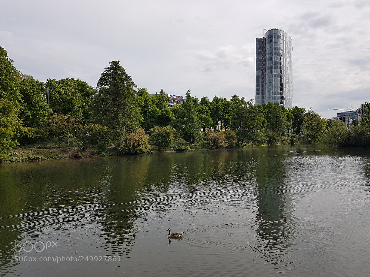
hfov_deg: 67.3
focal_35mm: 26
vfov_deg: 53.1
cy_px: 138
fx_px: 278
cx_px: 185
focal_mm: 4.2
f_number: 1.7
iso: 40
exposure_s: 1/2424
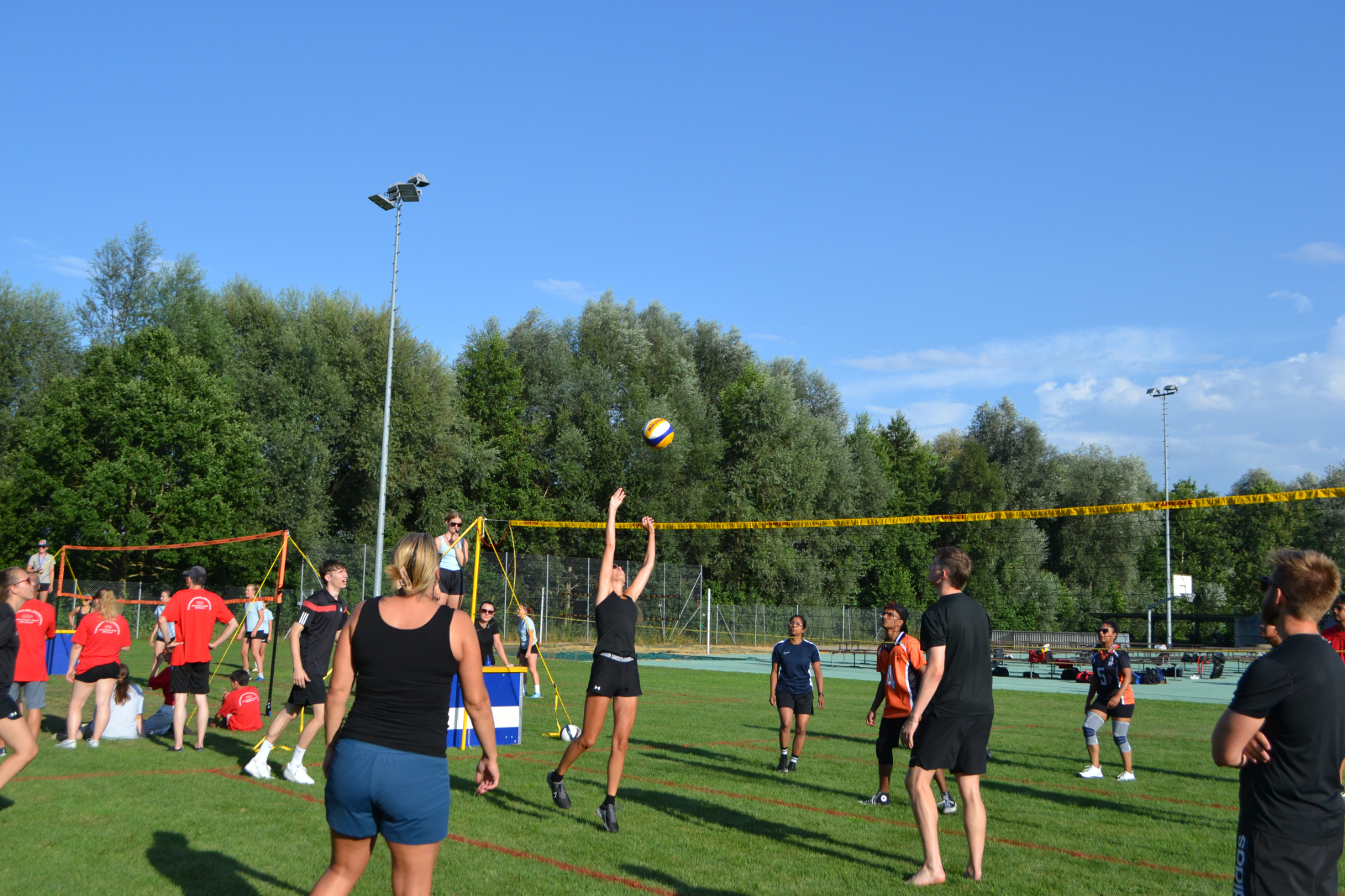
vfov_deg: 36.9
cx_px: 672
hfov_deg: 53.1
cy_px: 448
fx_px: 1345
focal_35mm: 36
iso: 400
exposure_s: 1/1600
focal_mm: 24
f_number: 5.6
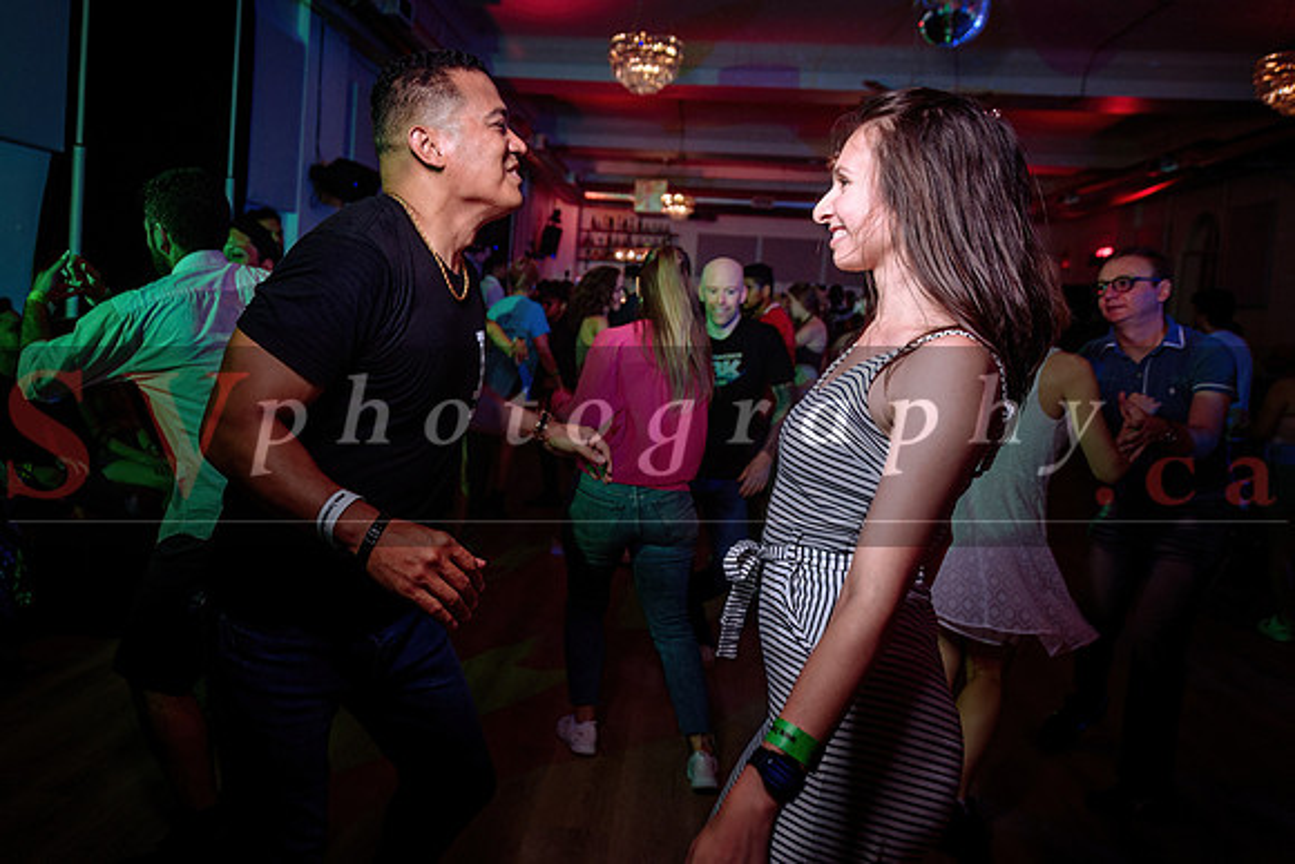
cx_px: 555
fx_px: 987
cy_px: 370
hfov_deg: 66.2
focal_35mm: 27
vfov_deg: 47.1
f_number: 3.2
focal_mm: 24
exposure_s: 1/50
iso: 800
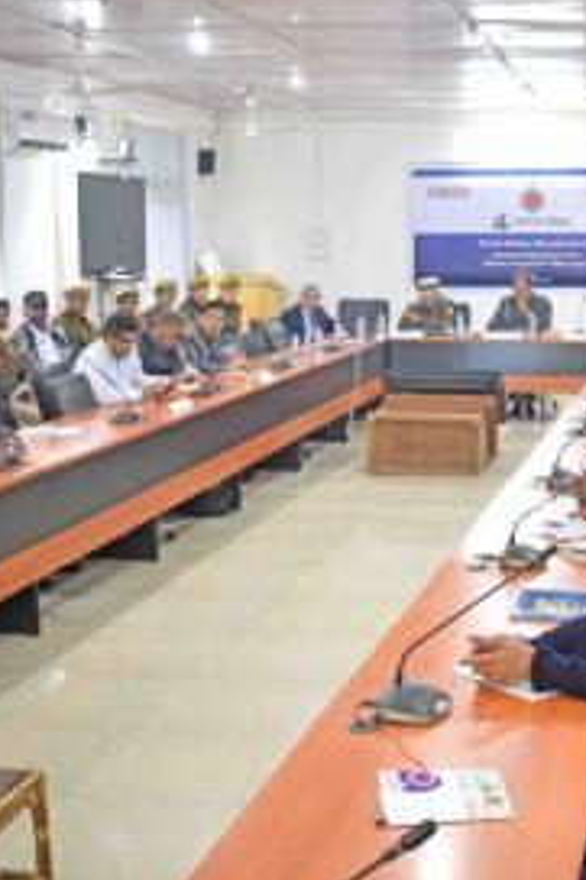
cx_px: 505
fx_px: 1389
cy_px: 412
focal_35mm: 57
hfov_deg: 23.3
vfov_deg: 35.2
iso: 1800
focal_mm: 23
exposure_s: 1/30
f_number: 4
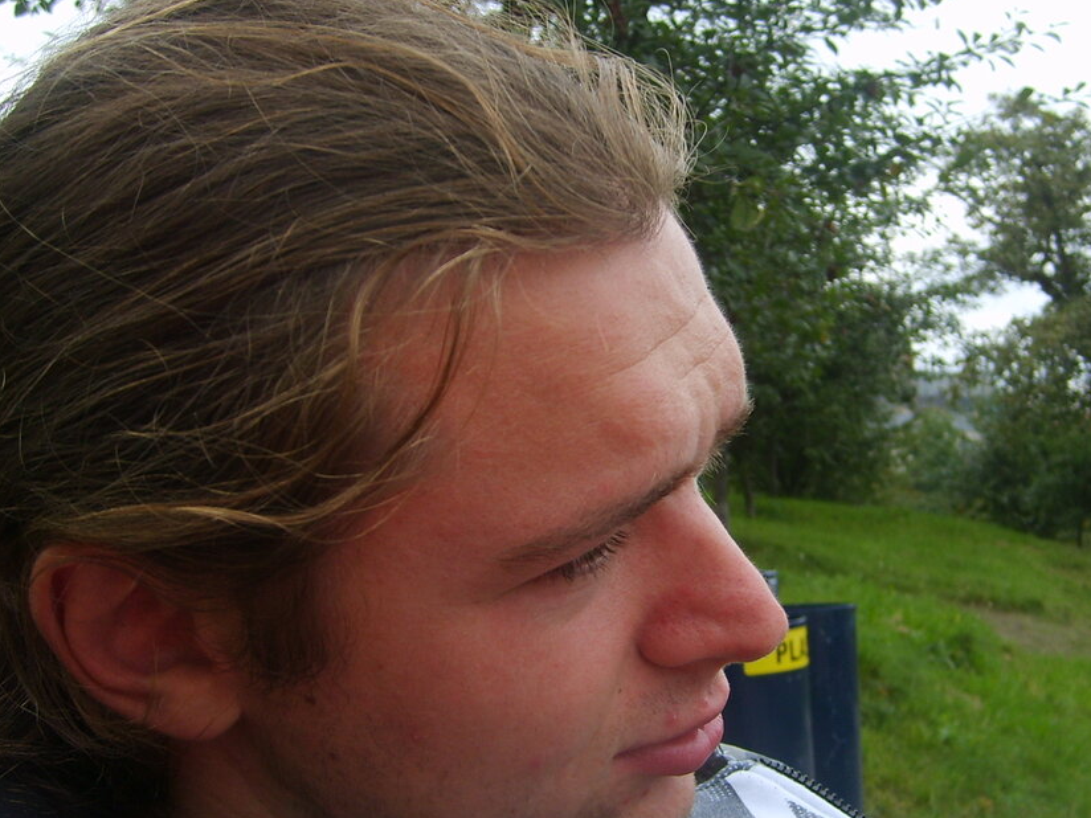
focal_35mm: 51
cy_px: 495
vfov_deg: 28.5
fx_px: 1607
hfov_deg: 37.4
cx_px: 641
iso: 50
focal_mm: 5.8
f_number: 2.8
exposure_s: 1/350
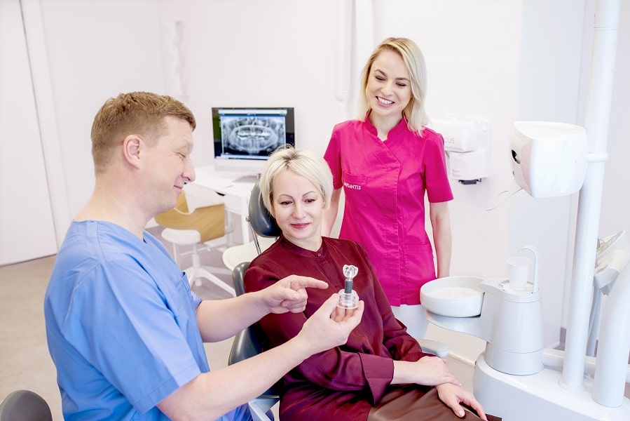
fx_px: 613
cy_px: 210
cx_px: 315
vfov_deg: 37.9
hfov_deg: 54.4
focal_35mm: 35
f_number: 4
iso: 400
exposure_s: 1/125
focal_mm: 35
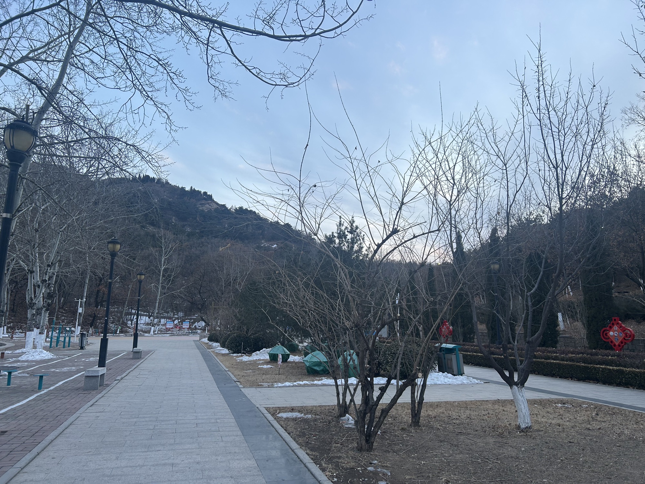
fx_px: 484
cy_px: 242
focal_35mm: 26
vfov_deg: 53.1
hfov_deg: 67.3
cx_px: 322
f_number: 1.5
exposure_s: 1/121
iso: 50
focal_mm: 5.7
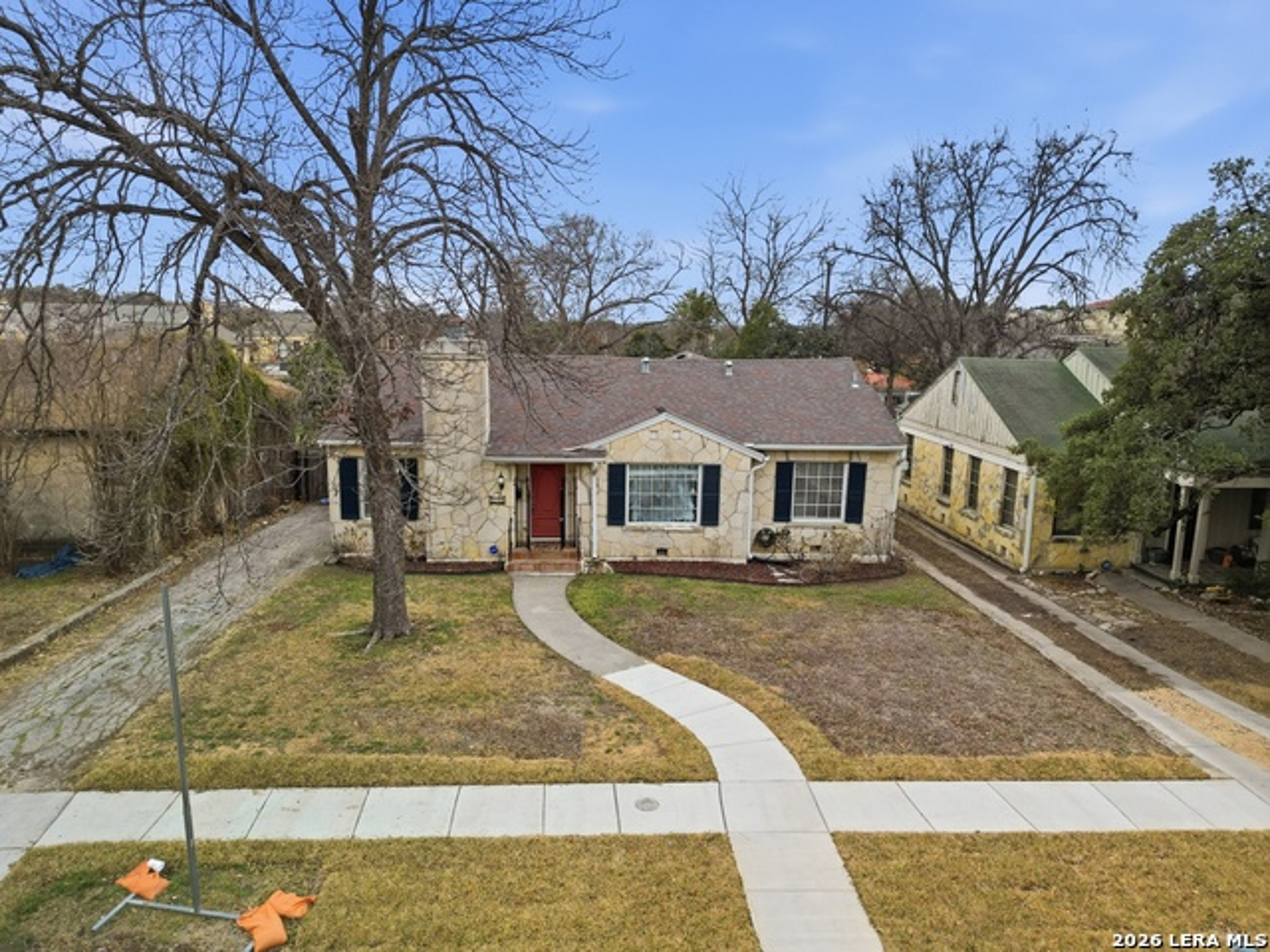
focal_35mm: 24
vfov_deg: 56.8
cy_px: 476
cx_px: 635
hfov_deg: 71.6
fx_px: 881
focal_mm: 6.7
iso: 130
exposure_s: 1/160
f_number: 1.7
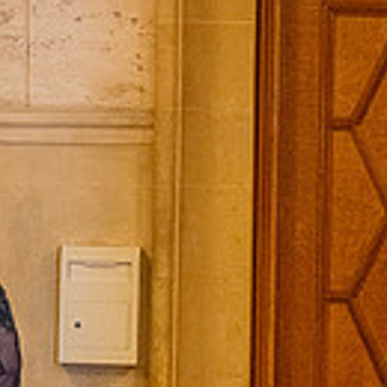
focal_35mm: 1003
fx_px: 12686
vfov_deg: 1.7
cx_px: -466
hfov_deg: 1.7
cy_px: 142
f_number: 4.5
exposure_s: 1/200
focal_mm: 200
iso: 2000
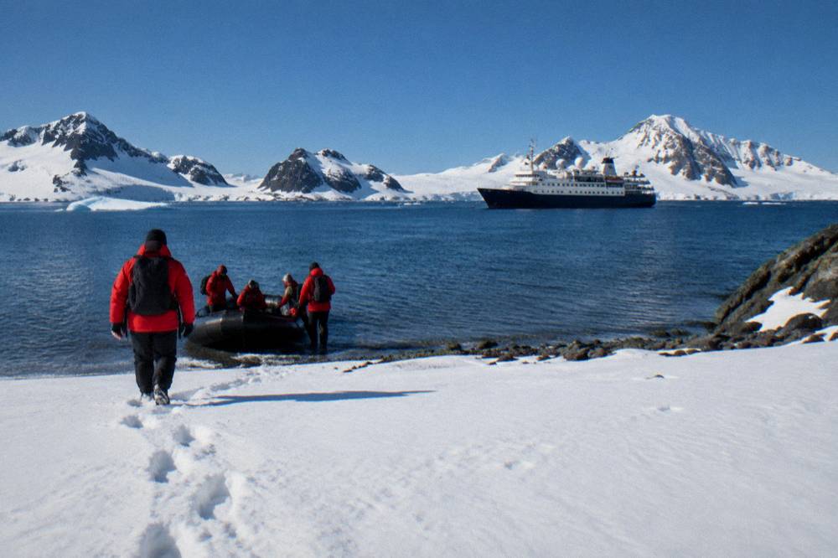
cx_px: 419
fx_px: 1629
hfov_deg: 28.9
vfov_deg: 19.4
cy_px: 279
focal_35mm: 70
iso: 200
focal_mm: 70
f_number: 5
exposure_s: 1/1600
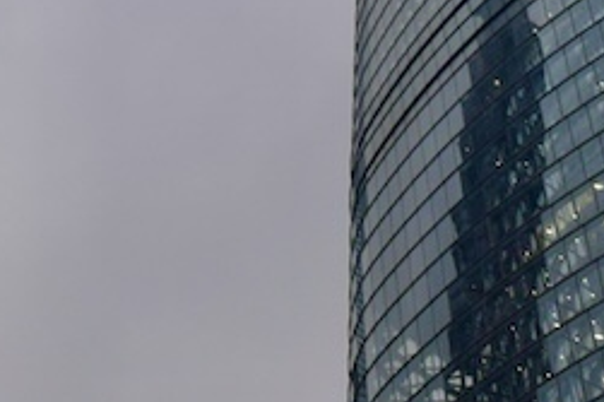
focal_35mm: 129
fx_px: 2163
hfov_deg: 15.6
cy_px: -108
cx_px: -14
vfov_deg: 10.4
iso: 400
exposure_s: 1/160
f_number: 6.3
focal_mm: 18
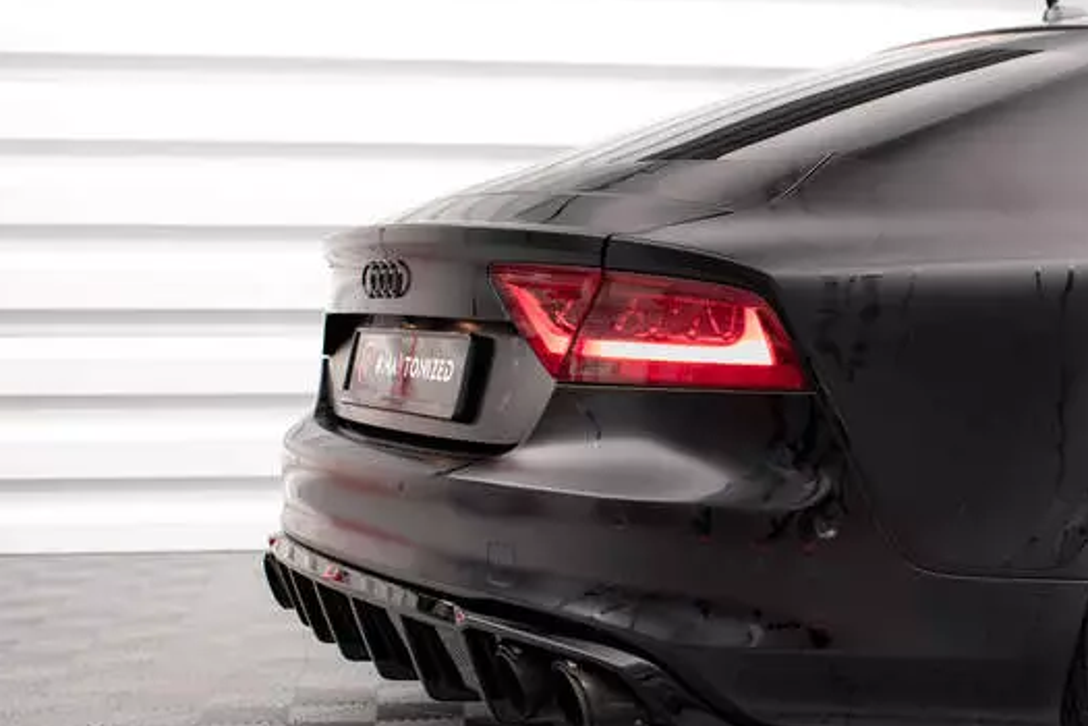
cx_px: 804
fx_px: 2055
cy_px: 476
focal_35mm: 68
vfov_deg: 20.0
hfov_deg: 29.2
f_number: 2.5
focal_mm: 35
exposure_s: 1/100
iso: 1000
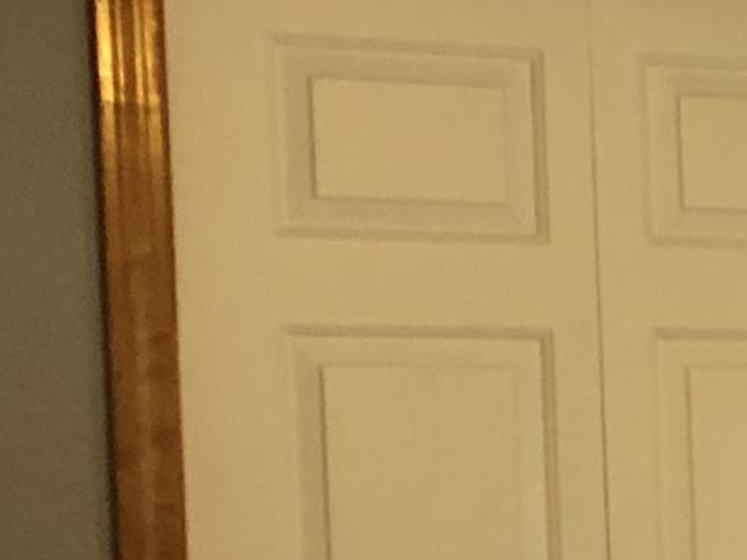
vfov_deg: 8.9
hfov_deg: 10.1
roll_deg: +0.5
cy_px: 725
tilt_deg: -4.2
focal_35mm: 164
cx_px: 1942
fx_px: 3539
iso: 100
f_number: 1.8
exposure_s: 1/12
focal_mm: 3.99
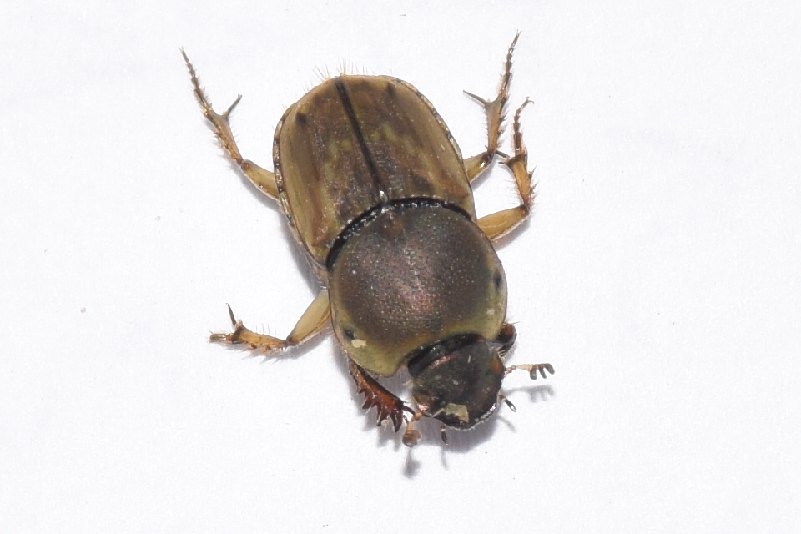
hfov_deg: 9.8
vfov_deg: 6.5
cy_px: 267
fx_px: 4672
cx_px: 400
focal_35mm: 210
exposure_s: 1/160
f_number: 11
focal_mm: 140
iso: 100
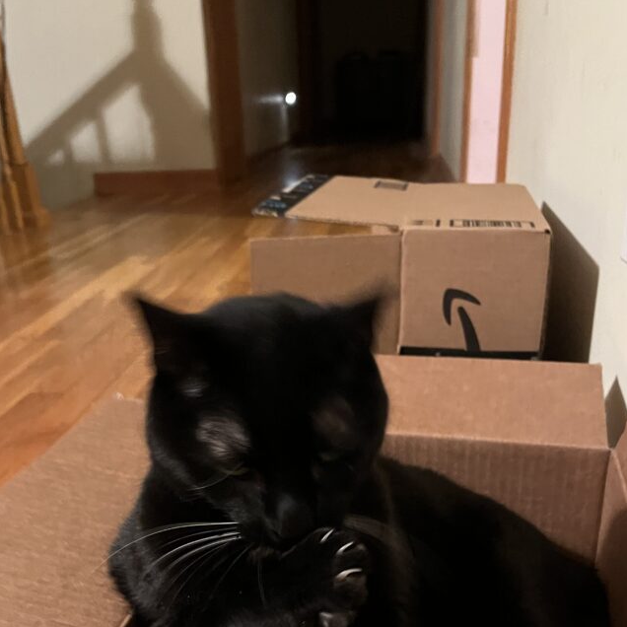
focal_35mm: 37
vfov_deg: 43.7
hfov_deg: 44.9
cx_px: 298
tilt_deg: -28.2
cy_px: 455
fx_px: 758
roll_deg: +3.3
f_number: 1.6
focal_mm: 5.1
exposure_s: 1/30
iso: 640
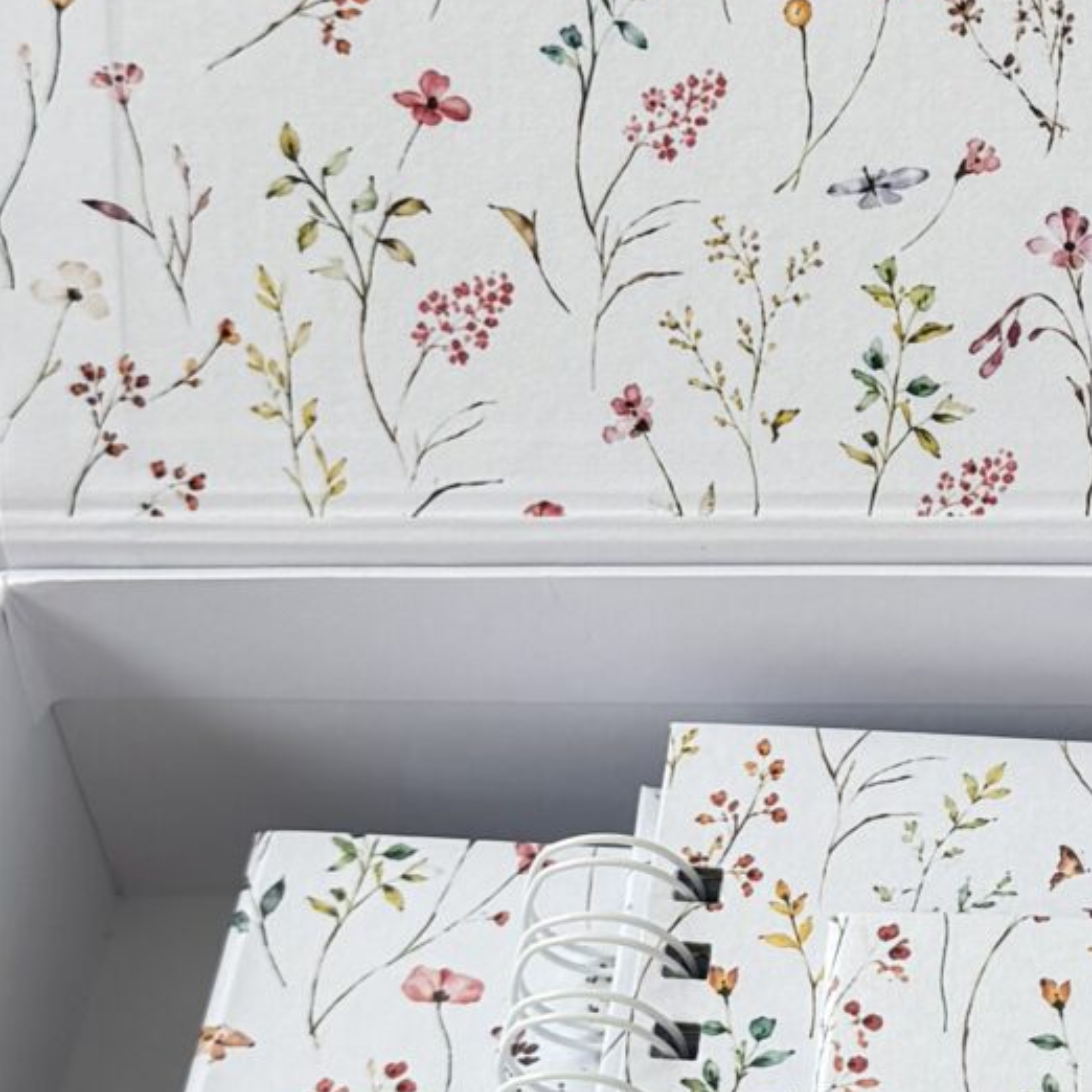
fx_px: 3712
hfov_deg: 16.0
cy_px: 443
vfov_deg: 16.7
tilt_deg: -46.5
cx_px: 1337
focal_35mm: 104
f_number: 1.78
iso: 80
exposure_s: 1/121
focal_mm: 6.76
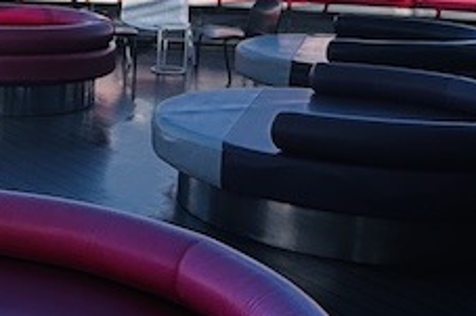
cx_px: -46
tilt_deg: -9.3
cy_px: 63
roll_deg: -2.2
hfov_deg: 24.6
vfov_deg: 17.5
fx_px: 1017
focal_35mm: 77
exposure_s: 1/2146
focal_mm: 2.22
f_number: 2.2
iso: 50
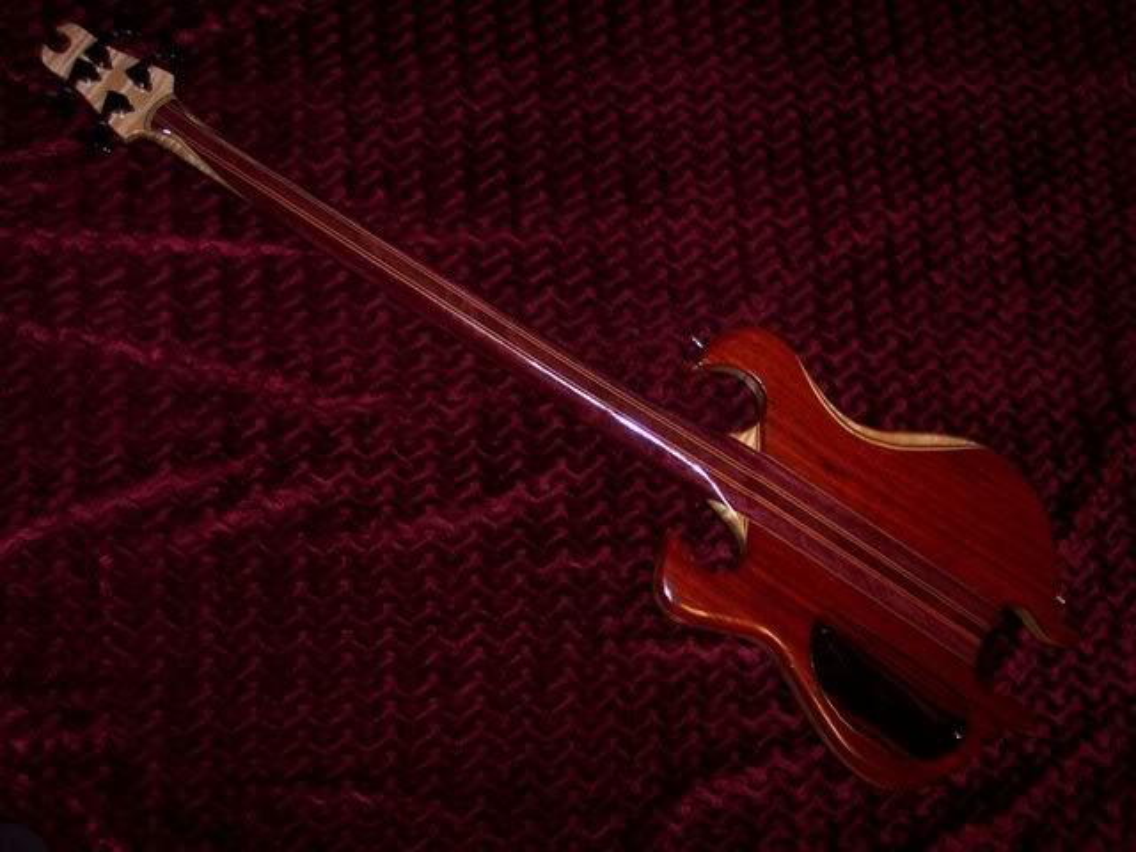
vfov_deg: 37.7
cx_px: 568
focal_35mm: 38
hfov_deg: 49.0
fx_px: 1247
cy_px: 426
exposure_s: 1/30
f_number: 2.8
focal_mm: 8
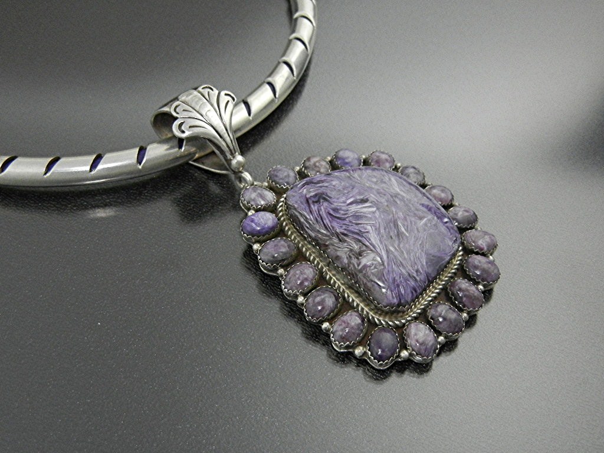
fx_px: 907
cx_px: 302
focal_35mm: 52
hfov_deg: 36.8
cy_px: 226
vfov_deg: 28.0
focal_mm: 9.3
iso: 800
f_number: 7.8
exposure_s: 1/30
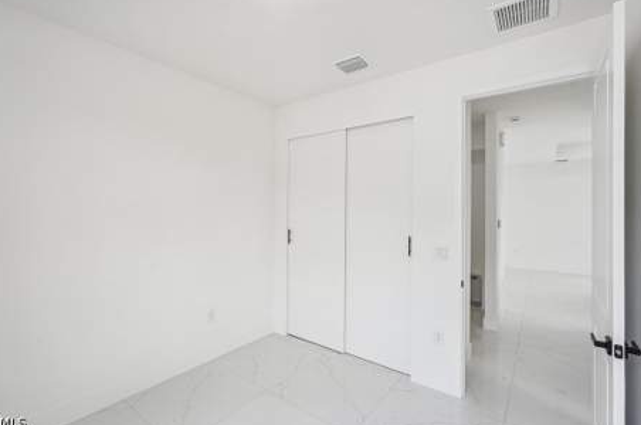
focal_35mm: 17
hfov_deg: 93.3
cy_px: 206
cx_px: 309
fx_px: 302
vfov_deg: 70.3
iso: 400
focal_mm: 16
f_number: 8
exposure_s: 1/100
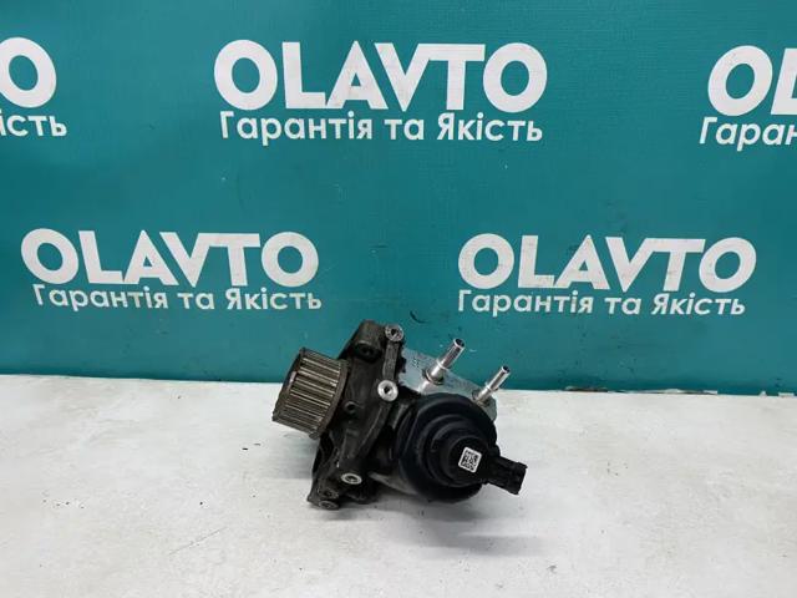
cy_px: 299
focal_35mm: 26
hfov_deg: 67.3
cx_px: 398
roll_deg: +0.1
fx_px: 599
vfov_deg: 53.1
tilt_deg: -23.6
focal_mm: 4.25
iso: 64
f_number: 1.8
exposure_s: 1/50
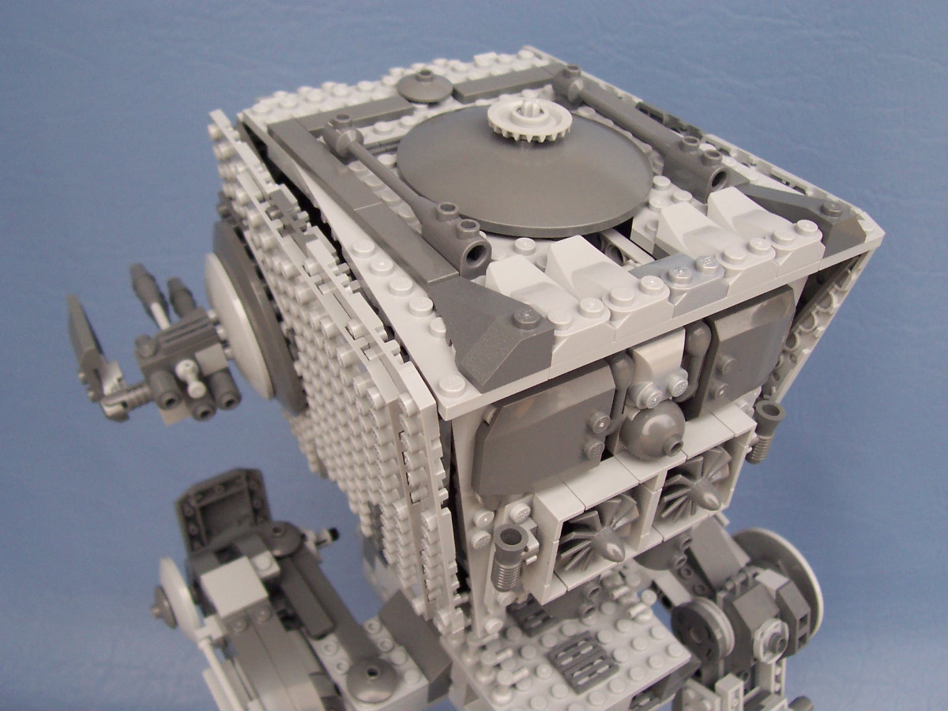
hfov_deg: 50.1
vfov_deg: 38.7
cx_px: 474
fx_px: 1013
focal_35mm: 37
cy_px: 356
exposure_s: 1/125
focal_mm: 5.6
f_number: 2.8
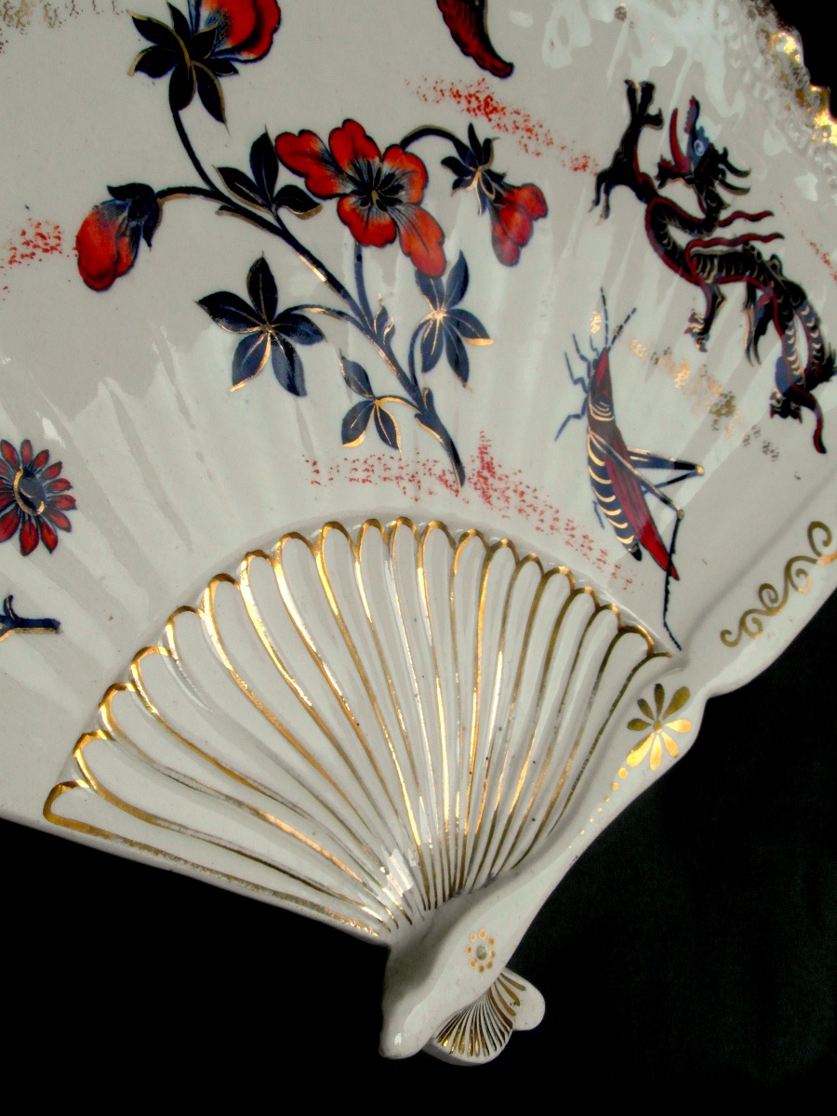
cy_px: 558
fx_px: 1322
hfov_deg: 35.1
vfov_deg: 45.8
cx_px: 418
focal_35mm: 41
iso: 80
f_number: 5.8
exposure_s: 1/90
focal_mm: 6.8
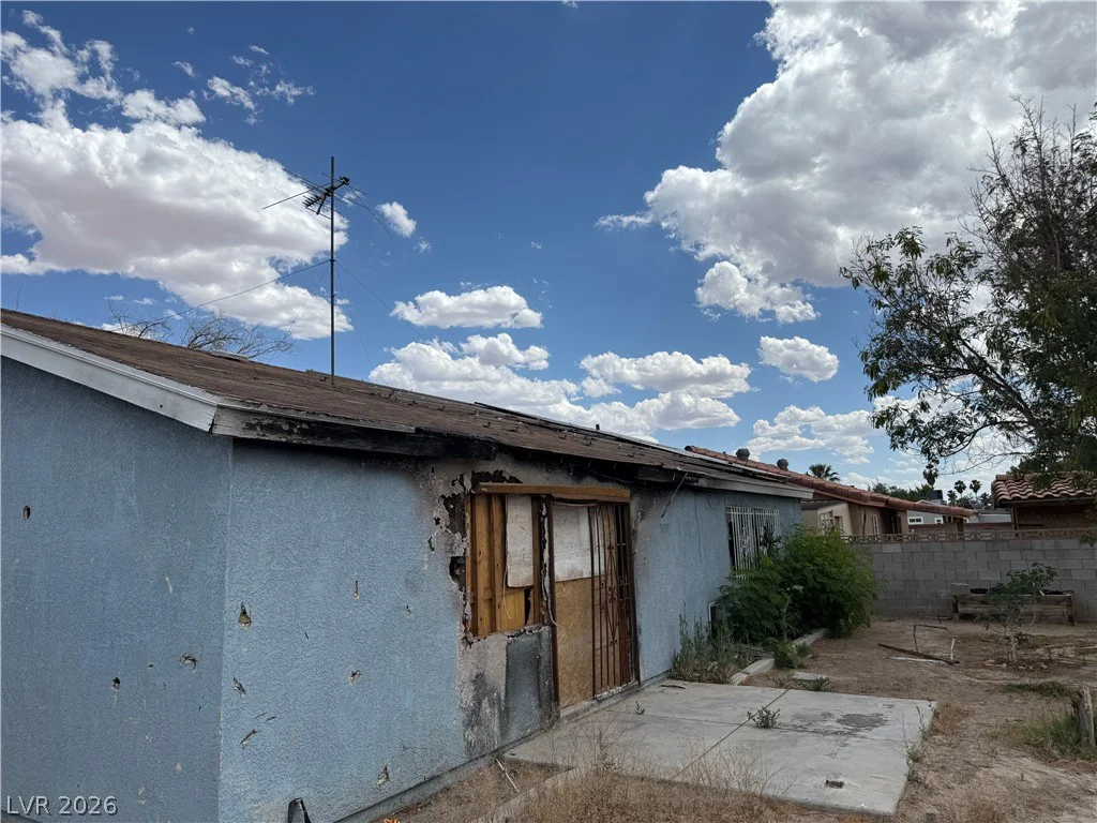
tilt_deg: +9.4
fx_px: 761
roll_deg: +1.7
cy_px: 412
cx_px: 548
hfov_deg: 71.6
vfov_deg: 56.8
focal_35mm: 24
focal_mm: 6.76
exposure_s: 1/8130
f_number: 1.78
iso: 80
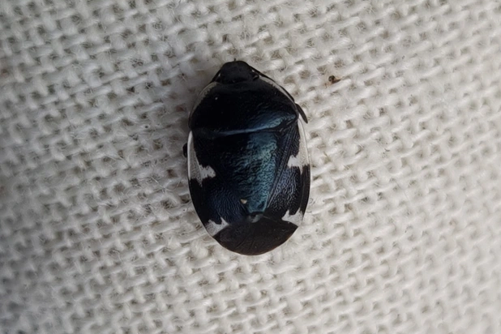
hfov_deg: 65.5
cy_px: 170
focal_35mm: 28
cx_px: 246
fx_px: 390
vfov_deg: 46.4
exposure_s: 1/476
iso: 50
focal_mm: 5.4
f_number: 1.8
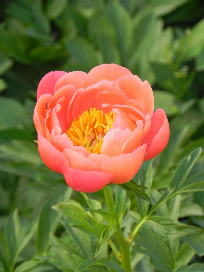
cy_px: 136
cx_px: 102
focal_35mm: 291
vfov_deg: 6.8
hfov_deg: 5.1
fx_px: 2287
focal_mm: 51.8
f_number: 5
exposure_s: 1/160
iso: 160
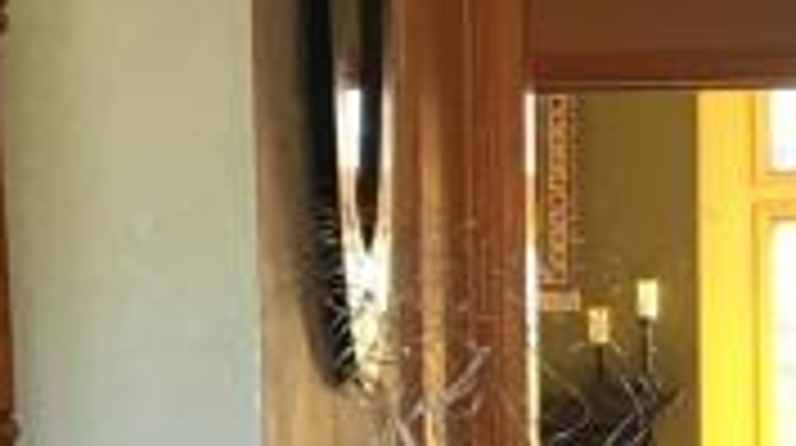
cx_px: 585
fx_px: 3857
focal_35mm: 183
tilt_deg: -6.9
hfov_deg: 11.8
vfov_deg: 6.4
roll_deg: +1.0
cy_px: 996
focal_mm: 4.15
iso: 64
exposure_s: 1/30
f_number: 2.2
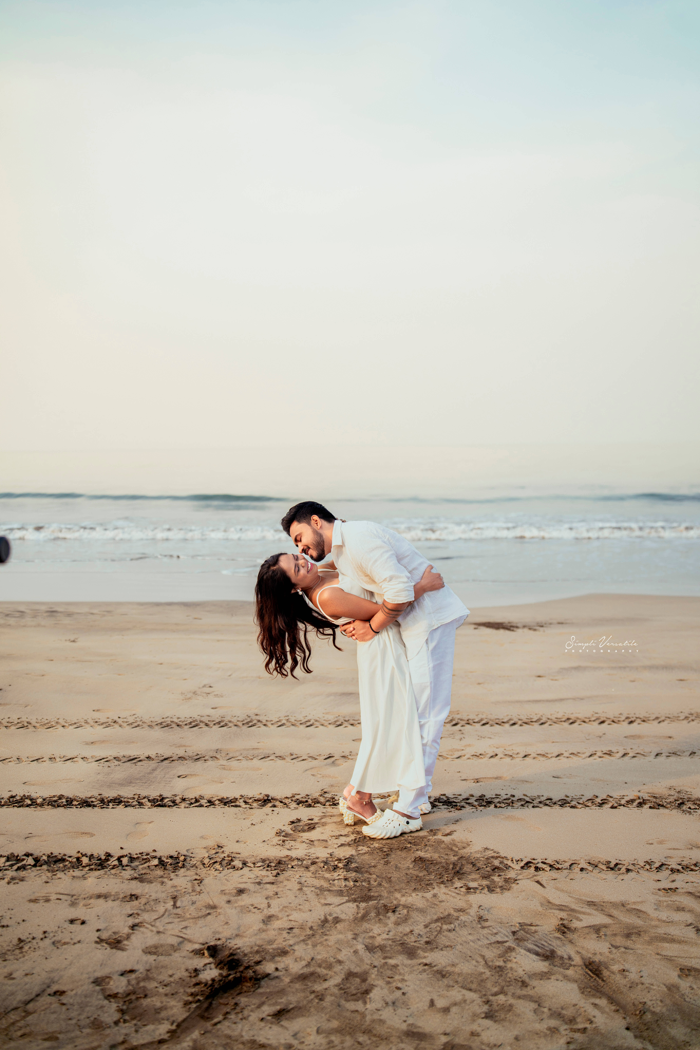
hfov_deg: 37.9
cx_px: 350
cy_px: 525
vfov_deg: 54.4
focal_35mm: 35
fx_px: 1020
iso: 250
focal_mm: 35
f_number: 2
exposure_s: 1/1600
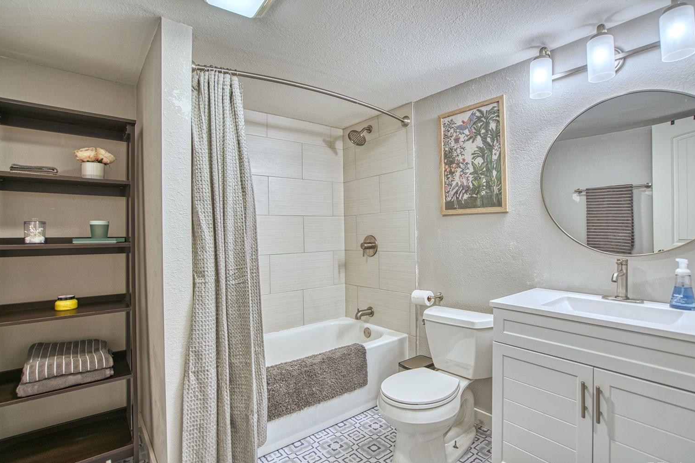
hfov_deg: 93.3
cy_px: 231
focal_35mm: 17
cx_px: 353
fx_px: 328
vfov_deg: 70.4
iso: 500
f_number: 4
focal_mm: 16
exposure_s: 1/30
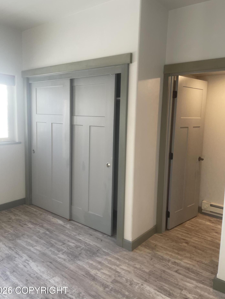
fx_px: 243
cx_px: 106
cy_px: 144
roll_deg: -2.9
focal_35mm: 28
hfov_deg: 49.7
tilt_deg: -6.1
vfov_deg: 63.4
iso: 100
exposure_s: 1/120
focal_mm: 5.1
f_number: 1.6
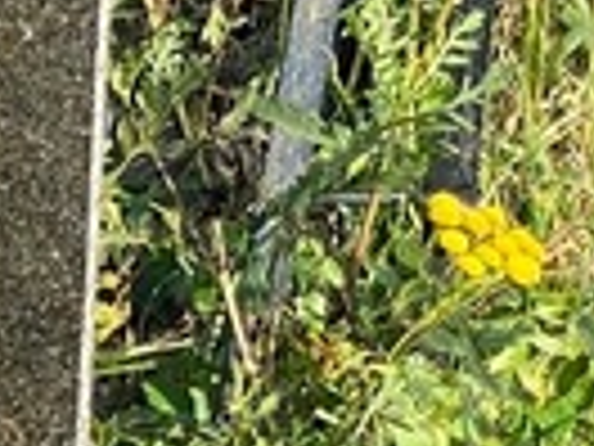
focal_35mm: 314
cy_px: 802
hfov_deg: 6.1
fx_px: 5388
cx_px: -778
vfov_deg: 4.7
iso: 20
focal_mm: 6
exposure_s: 1/436
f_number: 2
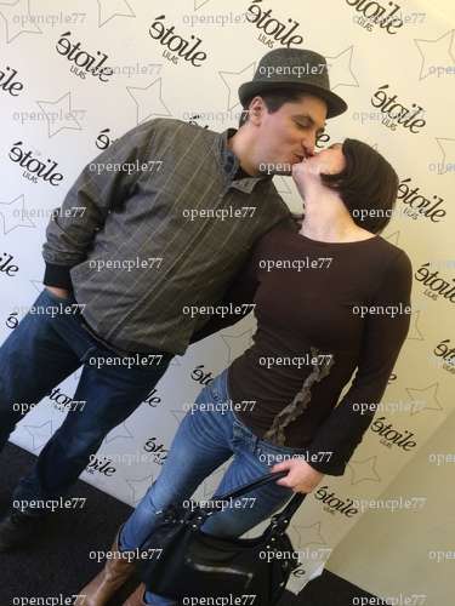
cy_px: 303
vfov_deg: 60.0
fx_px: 526
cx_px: 228
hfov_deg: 46.8
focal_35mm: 30
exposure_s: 1/30
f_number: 2.2
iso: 125
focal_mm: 4.12
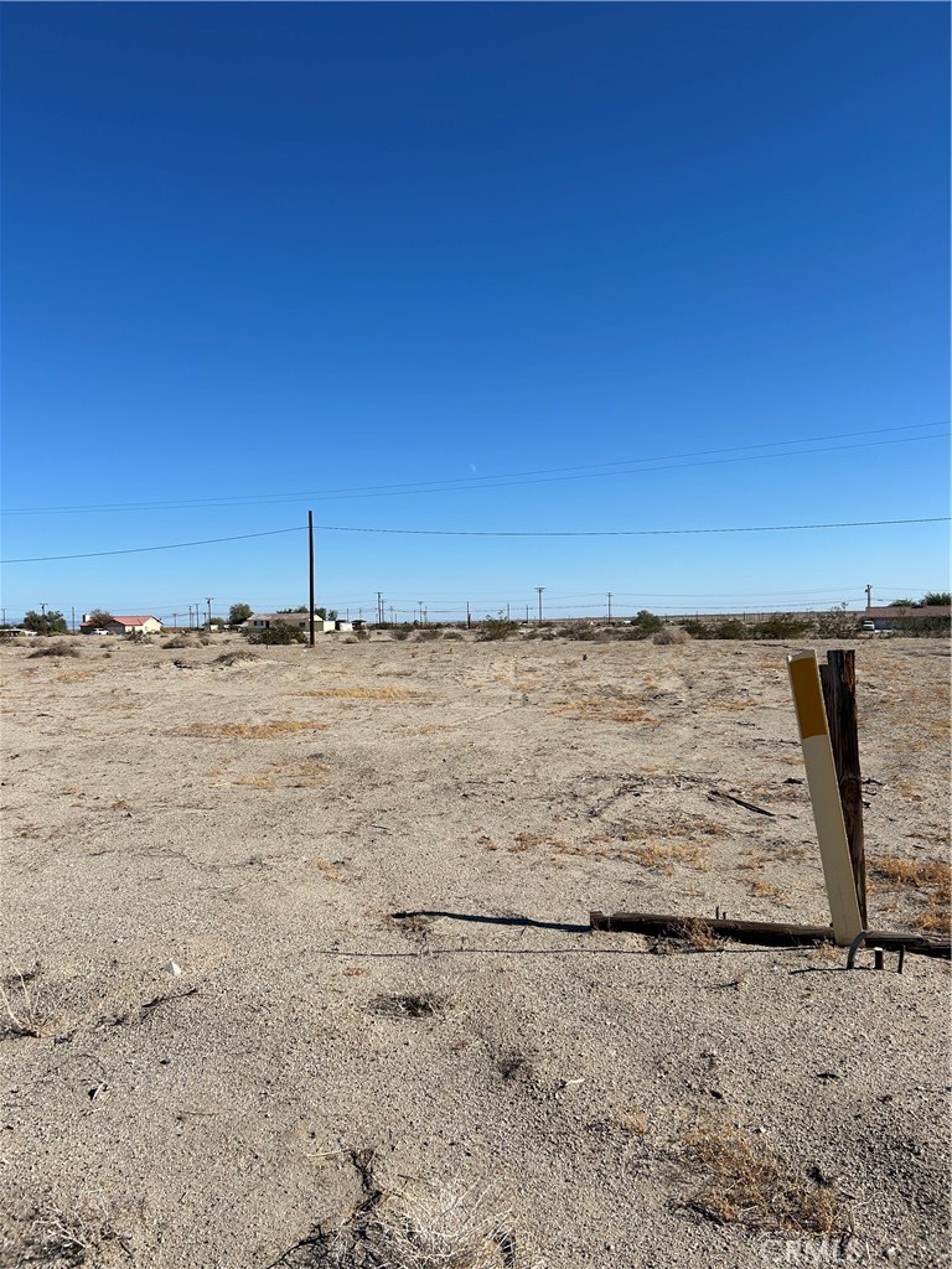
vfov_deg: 67.3
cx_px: 476
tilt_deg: -1.2
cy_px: 634
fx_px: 953
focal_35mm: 26
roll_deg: -1.2
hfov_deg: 53.1
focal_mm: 5.7
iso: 50
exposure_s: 1/6993
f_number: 1.5
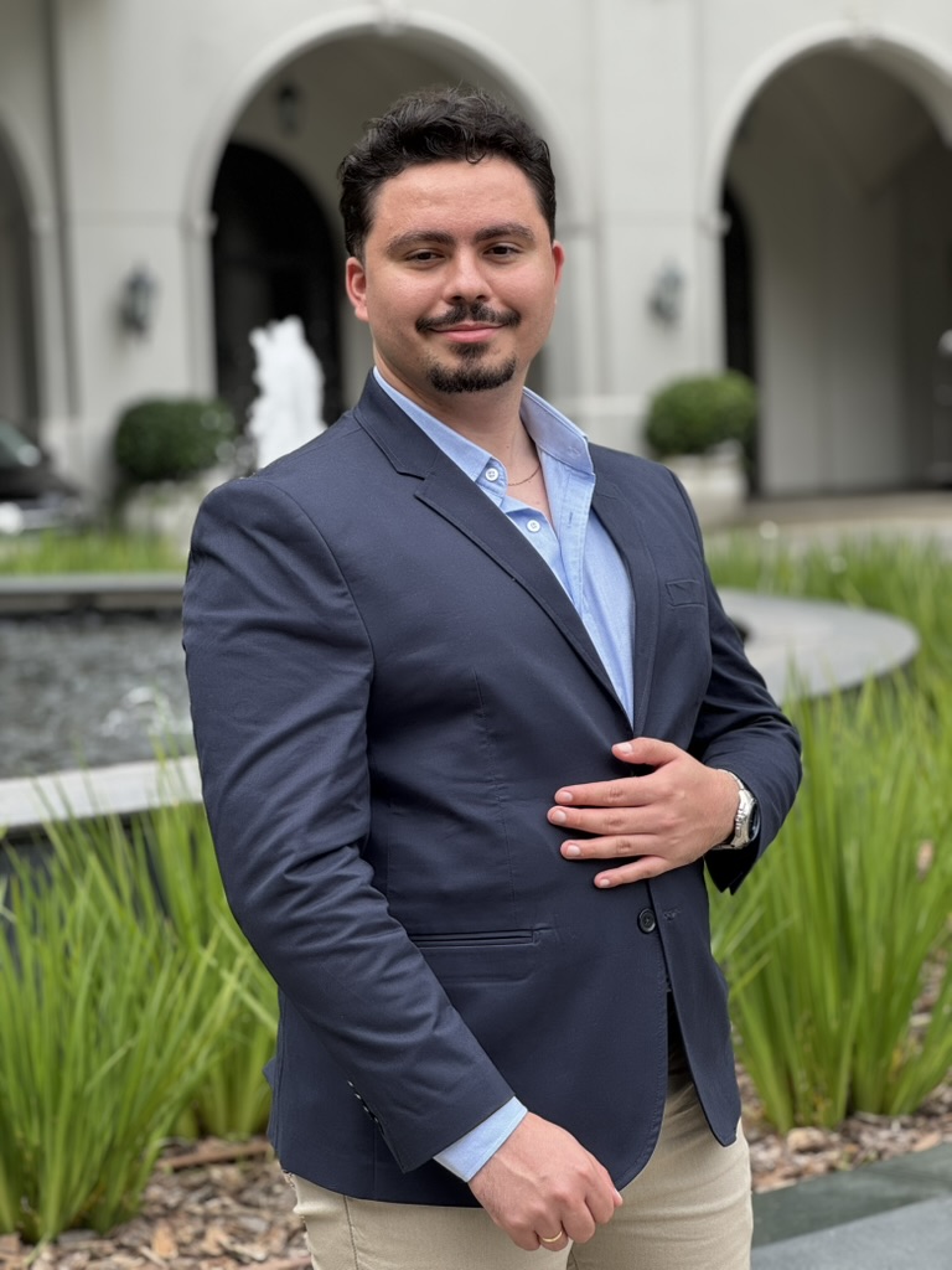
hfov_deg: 19.1
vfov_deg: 25.3
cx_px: 476
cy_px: 635
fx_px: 2824
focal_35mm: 77
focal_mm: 9
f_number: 2.8
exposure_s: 1/227
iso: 25
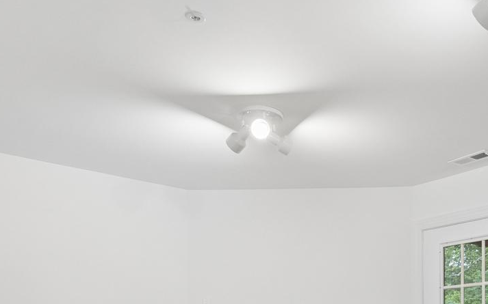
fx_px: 545
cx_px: 344
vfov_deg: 27.8
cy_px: 355
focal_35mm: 41
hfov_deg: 47.1
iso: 1250
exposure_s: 1/40
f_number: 7.1
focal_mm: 14
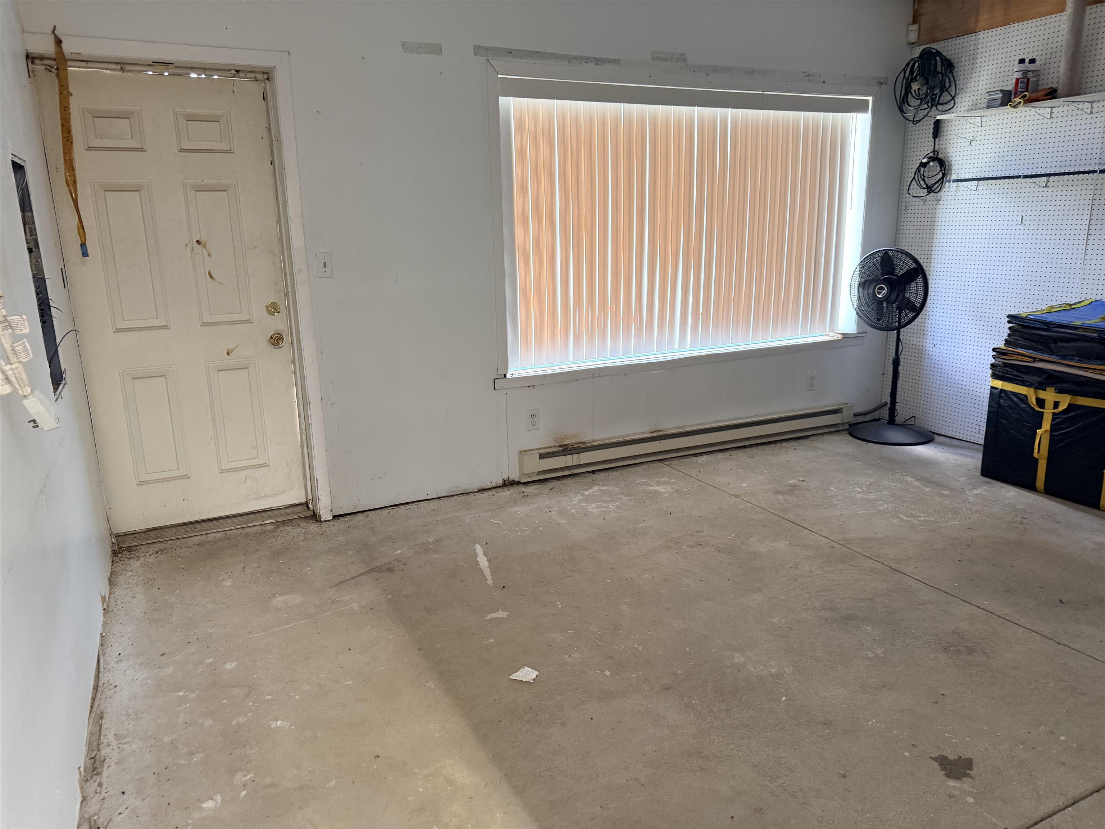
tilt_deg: -12.4
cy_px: 414
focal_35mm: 24
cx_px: 552
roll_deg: +2.0
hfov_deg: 71.6
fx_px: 766
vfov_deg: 56.8
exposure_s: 1/60
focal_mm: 6.76
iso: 250
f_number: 1.78
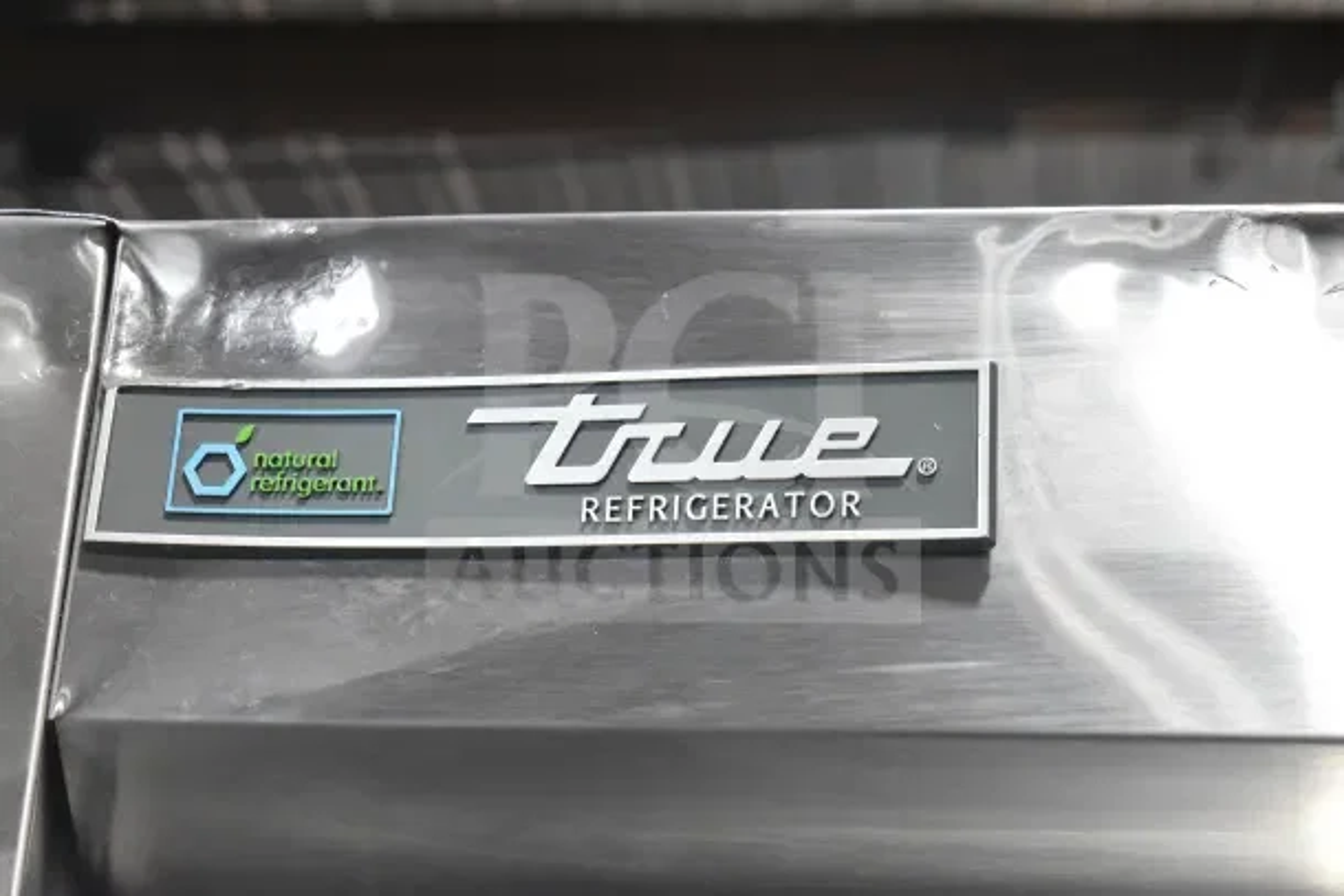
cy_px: 448
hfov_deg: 24.6
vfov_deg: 16.6
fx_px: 3081
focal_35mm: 82
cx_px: 672
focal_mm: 55
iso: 6400
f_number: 8
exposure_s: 1/400
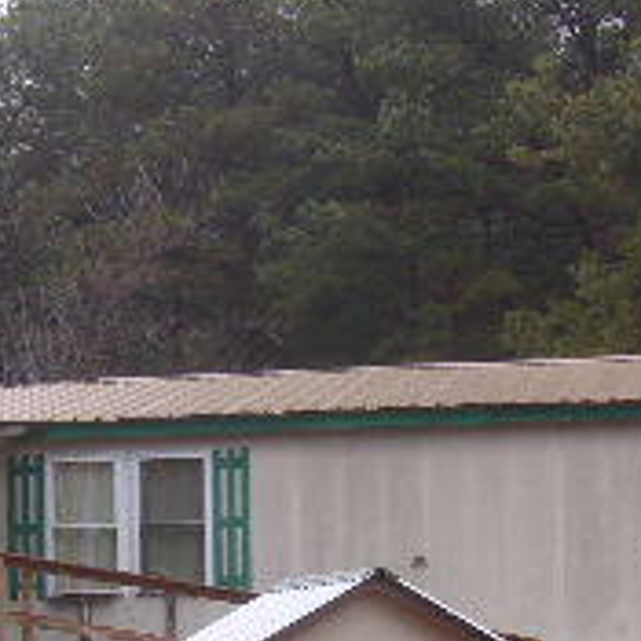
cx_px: 106
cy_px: 509
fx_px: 2849
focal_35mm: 136
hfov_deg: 12.8
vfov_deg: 12.8
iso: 80
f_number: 3.7
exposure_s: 1/80
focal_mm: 7.6
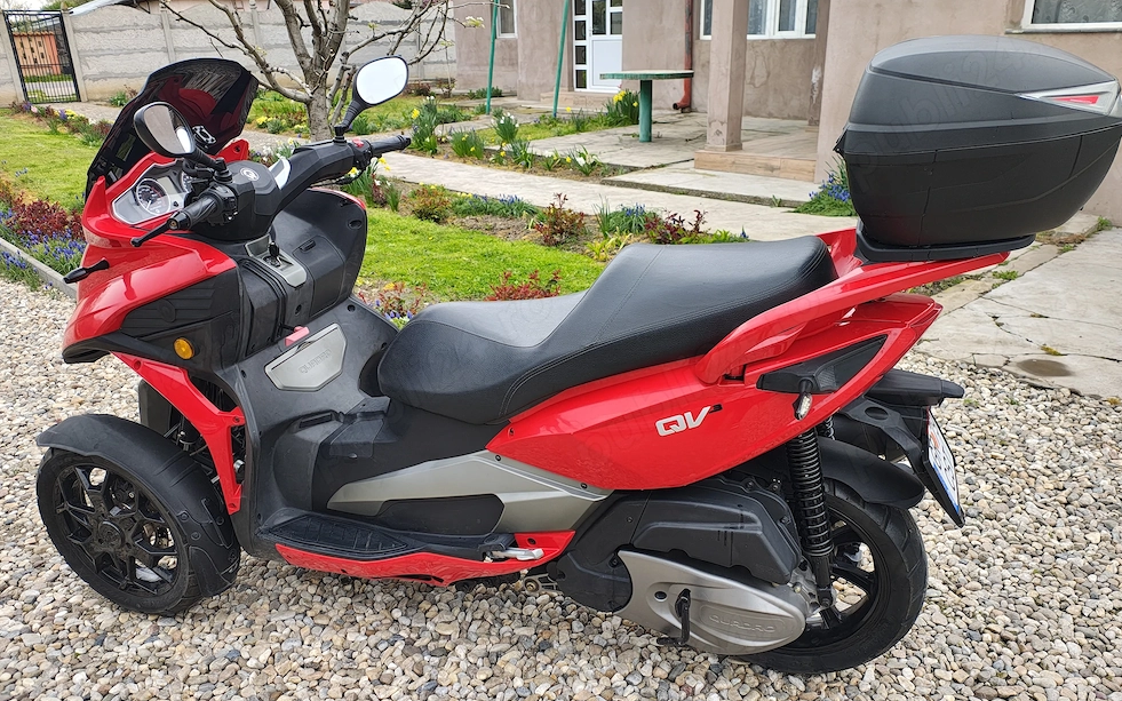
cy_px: 399
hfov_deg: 68.4
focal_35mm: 27
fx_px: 826
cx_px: 563
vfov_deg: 45.9
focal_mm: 5.89
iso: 100
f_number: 1.4
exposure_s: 1/205
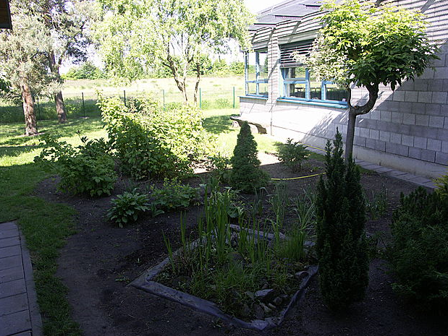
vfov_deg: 45.5
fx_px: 401
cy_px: 171
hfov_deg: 58.3
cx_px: 230
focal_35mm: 31
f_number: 4
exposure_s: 1/125
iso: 64
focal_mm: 7.73
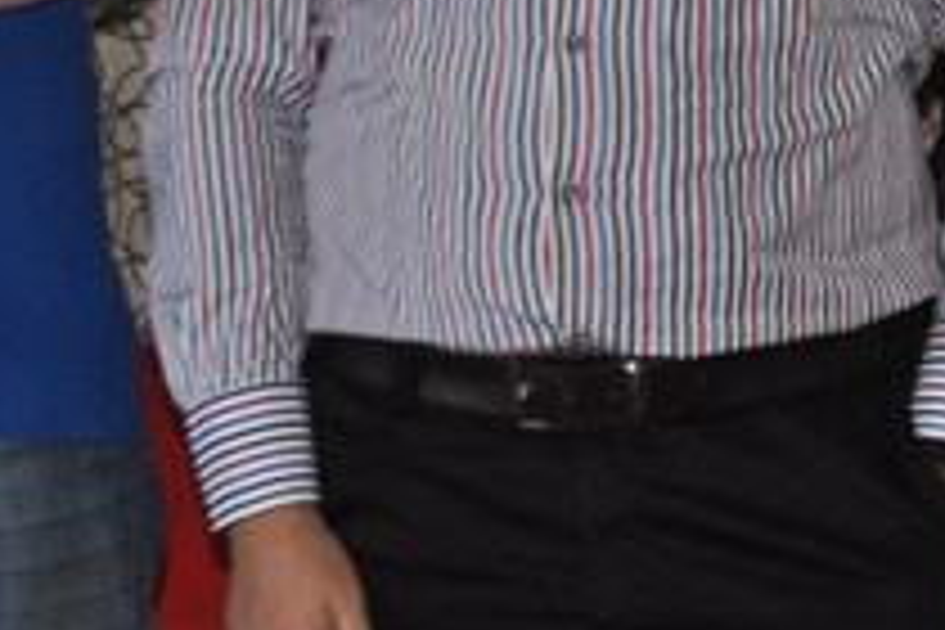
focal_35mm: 303
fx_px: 7953
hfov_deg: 6.8
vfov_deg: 4.5
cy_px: -200
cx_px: 664
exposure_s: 1/60
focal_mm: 62
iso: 800
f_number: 5.3
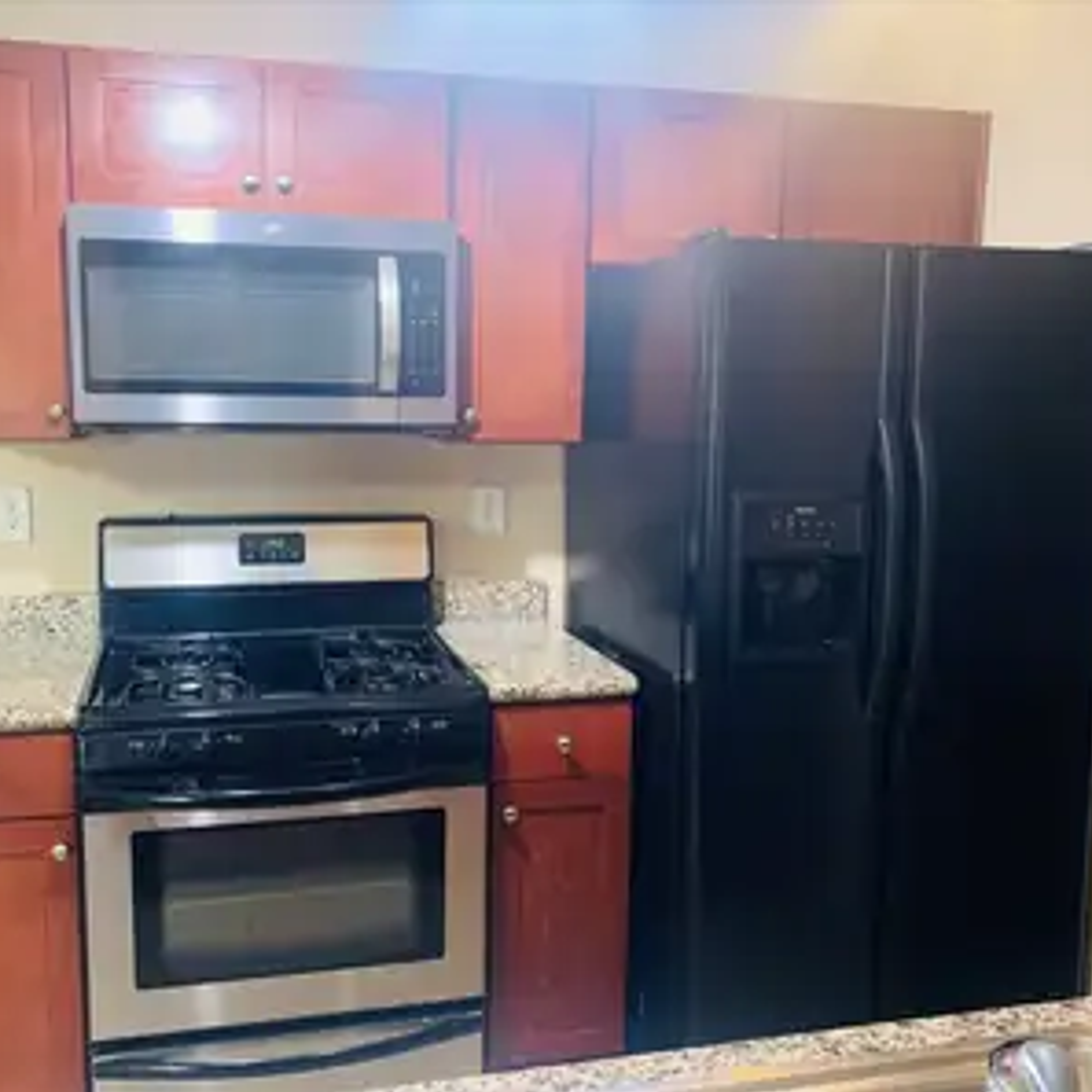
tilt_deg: -7.9
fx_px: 1106
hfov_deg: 52.3
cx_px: 467
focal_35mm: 31
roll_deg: +0.5
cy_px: 544
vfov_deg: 52.5
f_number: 1.8
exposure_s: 1/60
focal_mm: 4.25
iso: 250
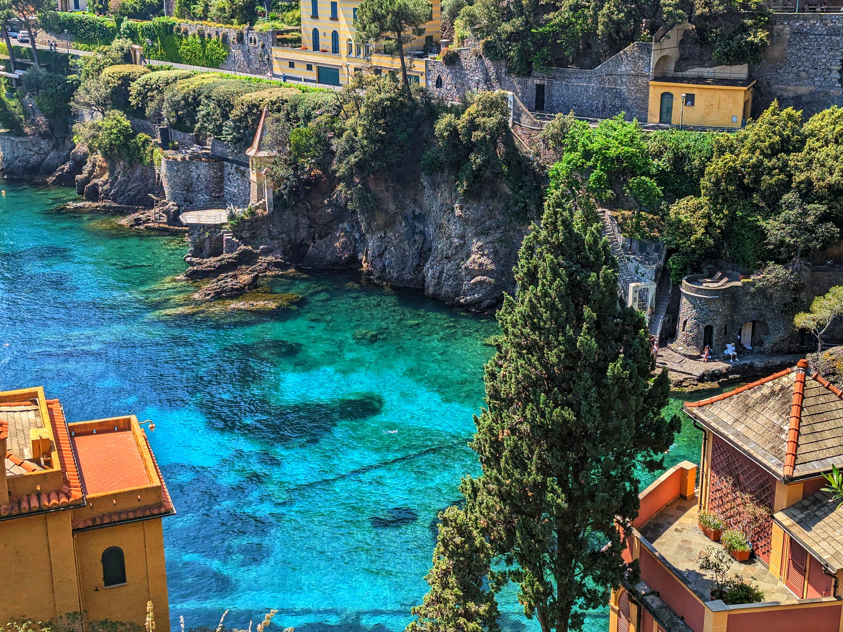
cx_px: 415
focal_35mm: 49
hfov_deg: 38.9
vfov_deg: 29.7
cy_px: 319
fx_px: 1193
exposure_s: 1/1520
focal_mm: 6.81
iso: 42
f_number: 1.85
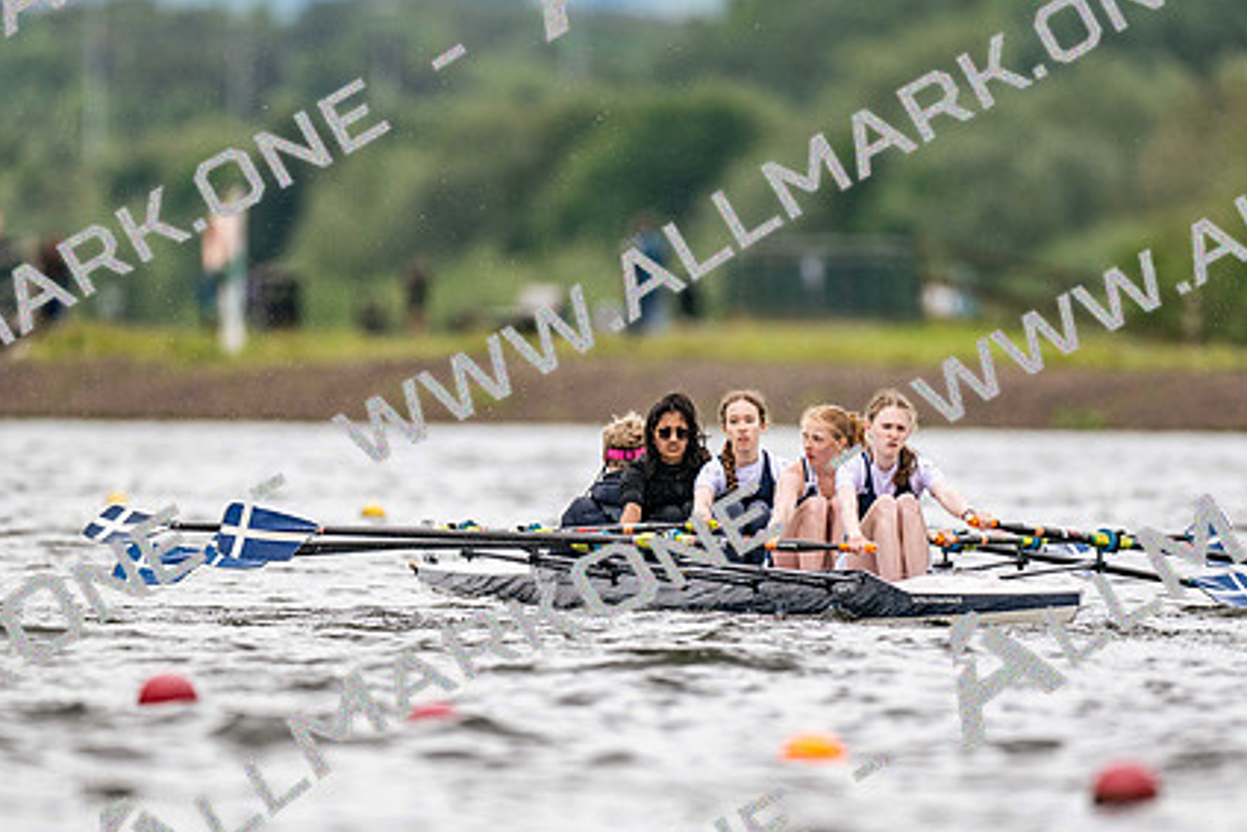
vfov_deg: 1.7
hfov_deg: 2.5
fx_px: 28412
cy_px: 472
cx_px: 697
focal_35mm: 820
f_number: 4
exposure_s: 1/2500
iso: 400
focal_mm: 600
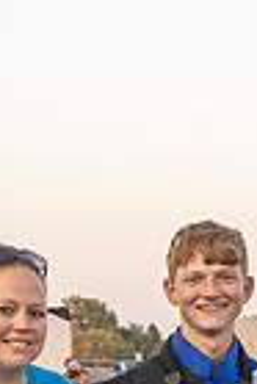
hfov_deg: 7.4
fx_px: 1976
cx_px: 185
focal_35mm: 185
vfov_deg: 11.0
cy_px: 386
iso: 2500
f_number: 5
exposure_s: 1/1000
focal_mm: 28
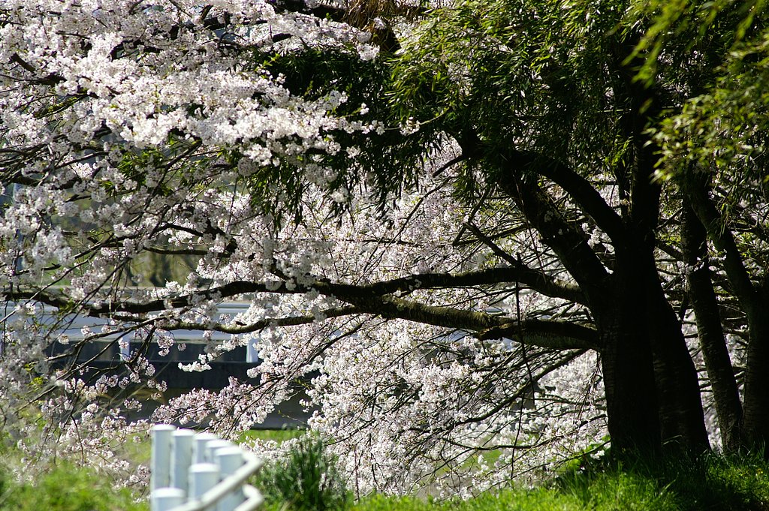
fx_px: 9605
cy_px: 256
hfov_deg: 4.6
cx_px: 384
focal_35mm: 450
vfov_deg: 3.1
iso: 200
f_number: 5.6
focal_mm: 300
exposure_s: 1/800
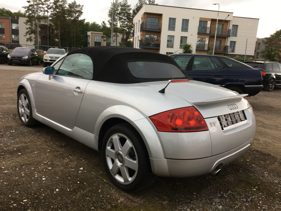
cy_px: 106
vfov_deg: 48.2
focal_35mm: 29
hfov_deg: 61.7
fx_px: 235
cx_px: 140
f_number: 2.2
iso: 25
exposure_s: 1/50
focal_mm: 4.15
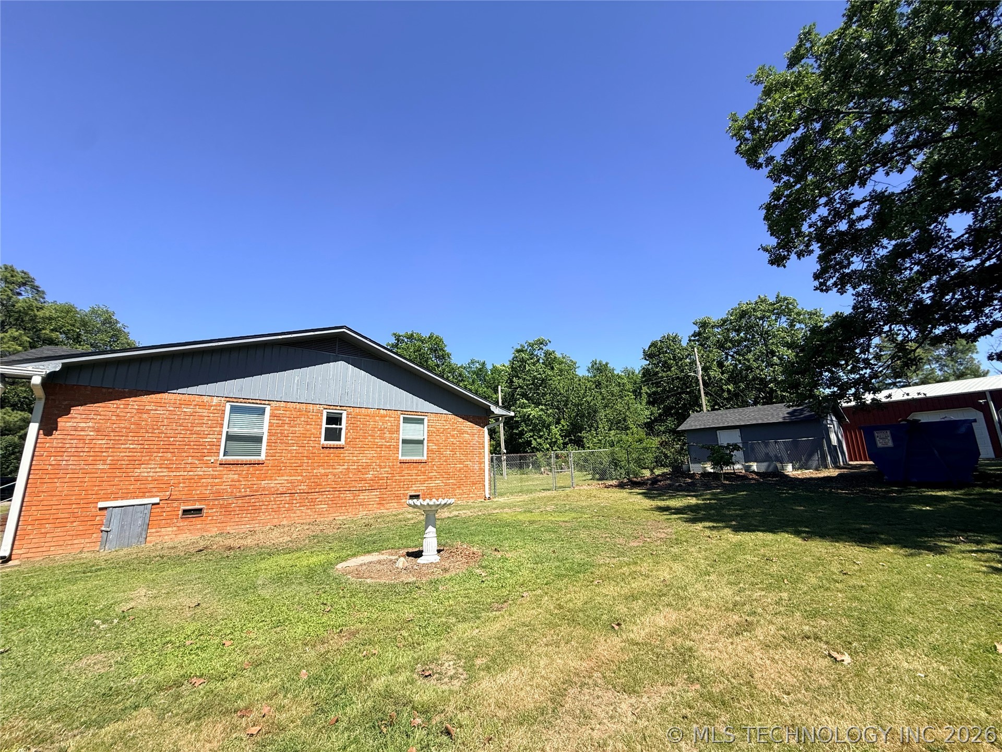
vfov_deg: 85.7
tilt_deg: +13.5
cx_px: 501
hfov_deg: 102.1
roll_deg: +1.2
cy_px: 376
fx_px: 405
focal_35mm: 14
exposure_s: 1/1497
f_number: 2.2
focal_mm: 2.22
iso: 50
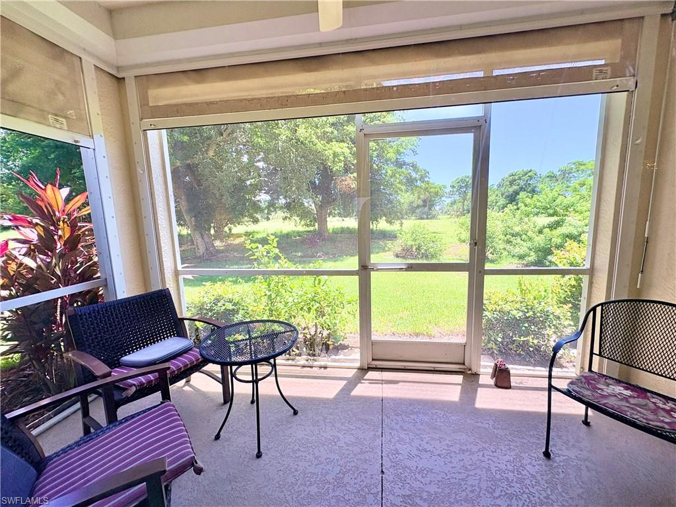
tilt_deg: -6.9
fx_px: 273
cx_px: 338
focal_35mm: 14
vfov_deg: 85.7
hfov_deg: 102.1
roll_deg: +1.7
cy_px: 254
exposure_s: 1/239
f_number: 2.2
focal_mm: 2.22
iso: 50
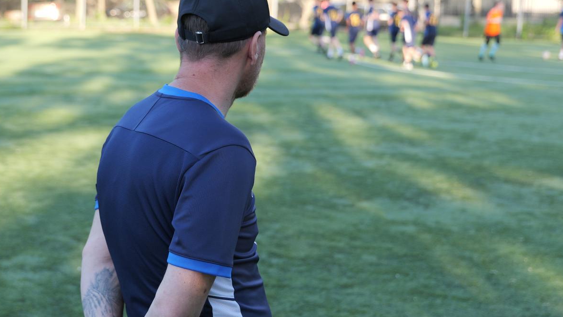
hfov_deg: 41.3
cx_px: 280
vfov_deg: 23.9
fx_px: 746
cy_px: 143
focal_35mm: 50
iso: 800
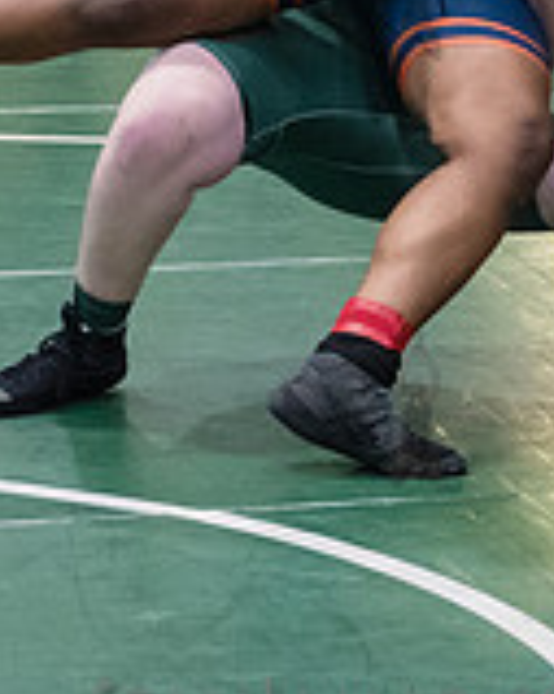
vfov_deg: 8.3
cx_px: 501
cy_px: -62
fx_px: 4739
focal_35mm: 231
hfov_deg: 6.7
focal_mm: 62
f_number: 3.2
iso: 8000
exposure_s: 1/500
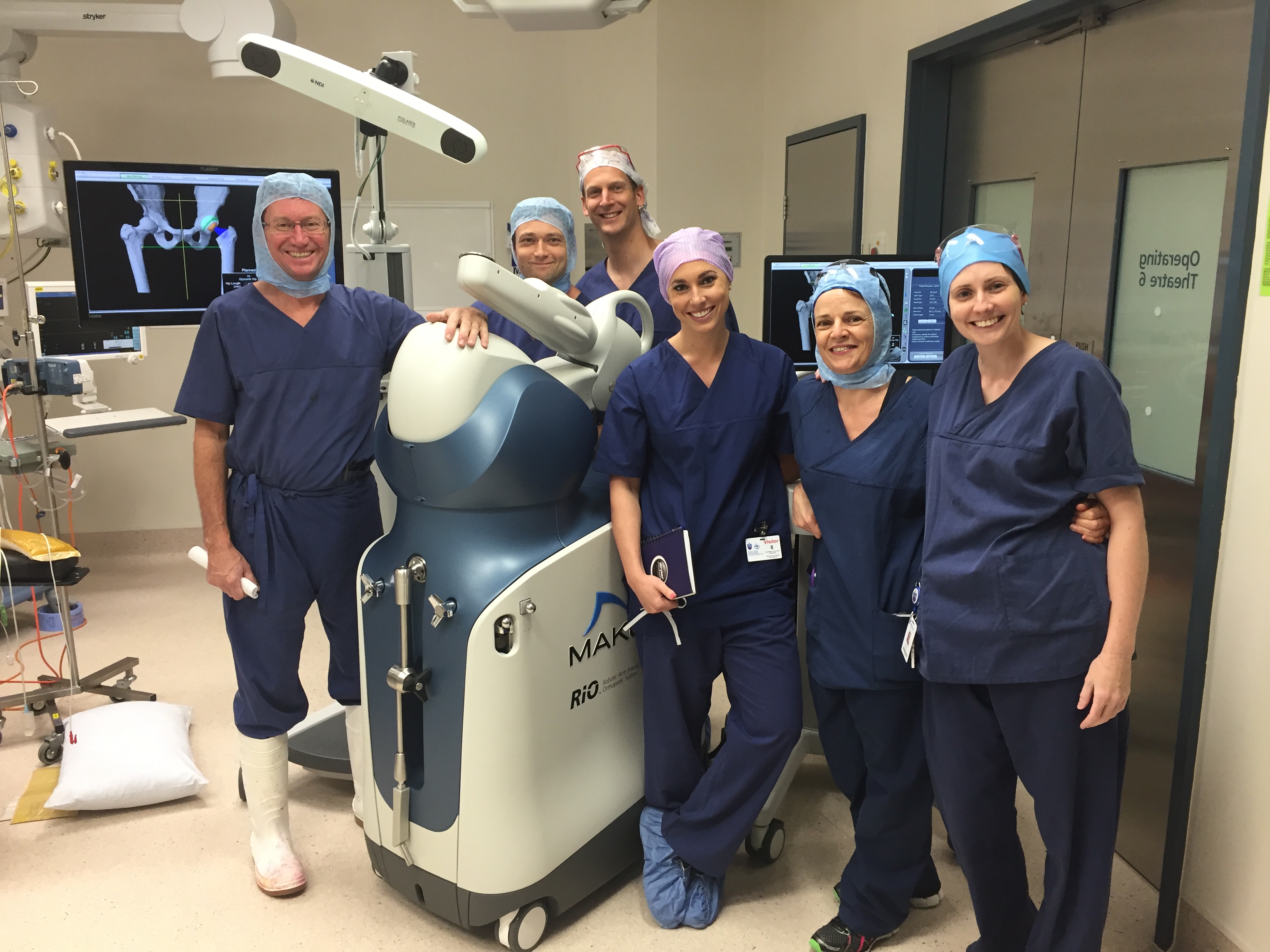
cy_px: 476
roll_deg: -0.6
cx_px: 635
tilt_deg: -11.1
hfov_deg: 61.7
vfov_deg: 48.2
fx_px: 1064
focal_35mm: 29
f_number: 2.2
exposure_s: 1/33
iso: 50
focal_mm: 4.15
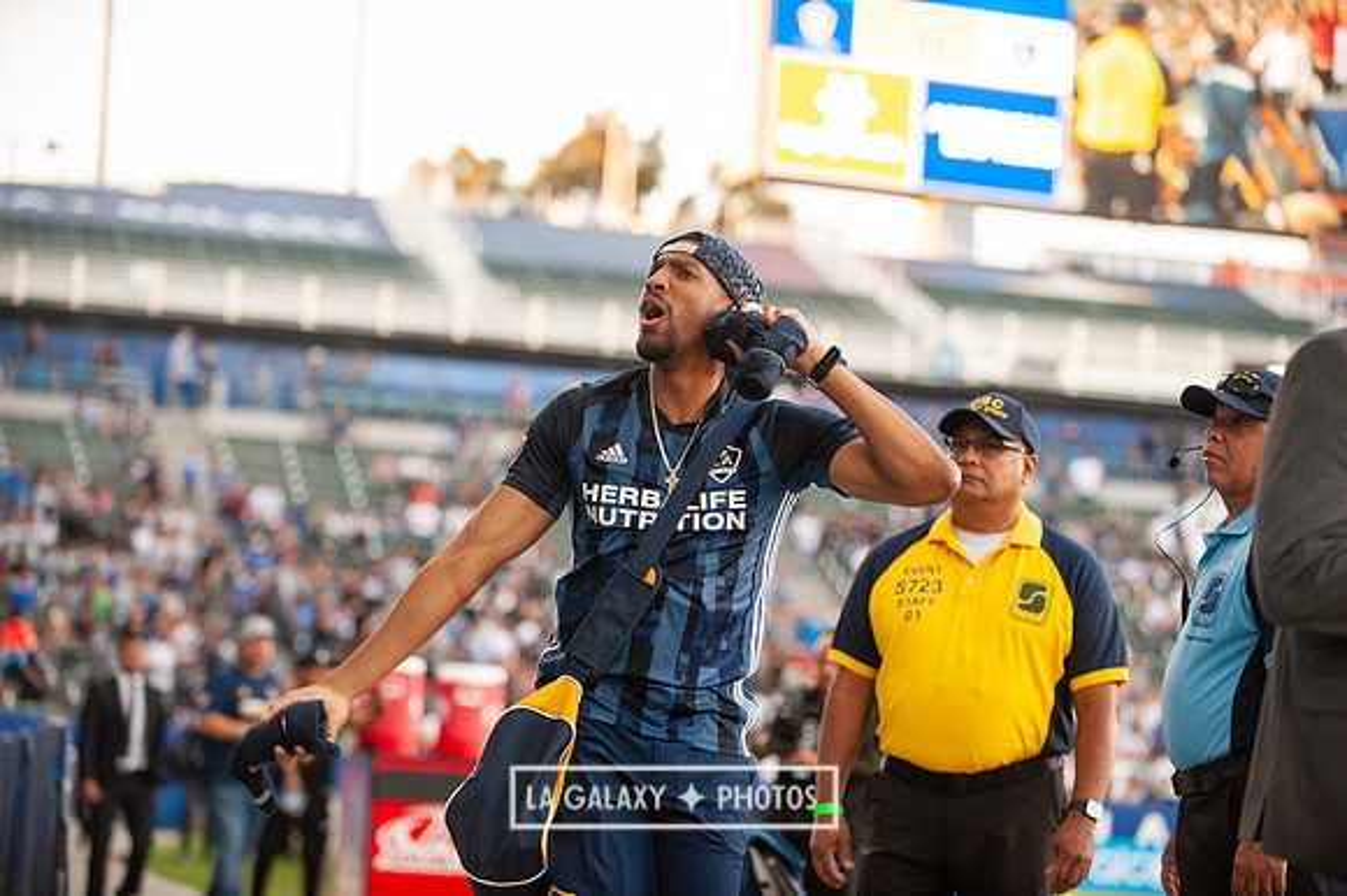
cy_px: 448
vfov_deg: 13.4
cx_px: 674
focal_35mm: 102
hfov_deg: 20.0
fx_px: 3814
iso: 1250
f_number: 2.8
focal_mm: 102
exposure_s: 1/500
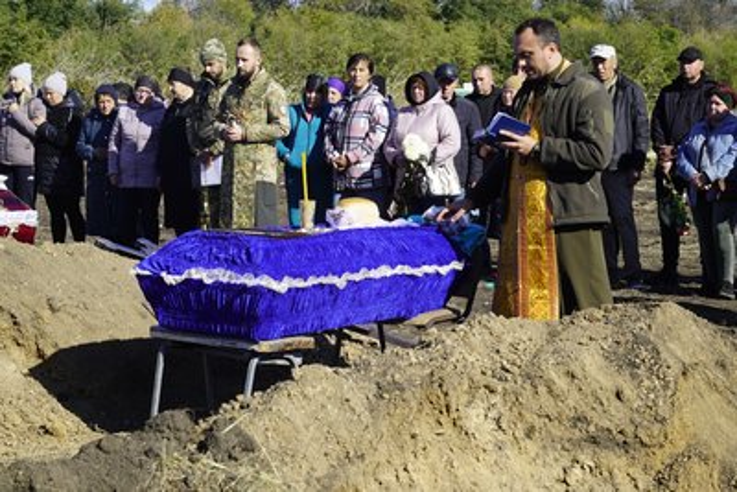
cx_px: 368
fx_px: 1433
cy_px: 246
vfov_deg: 19.5
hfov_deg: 28.8
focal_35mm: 70
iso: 100
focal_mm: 70
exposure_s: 1/100
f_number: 13
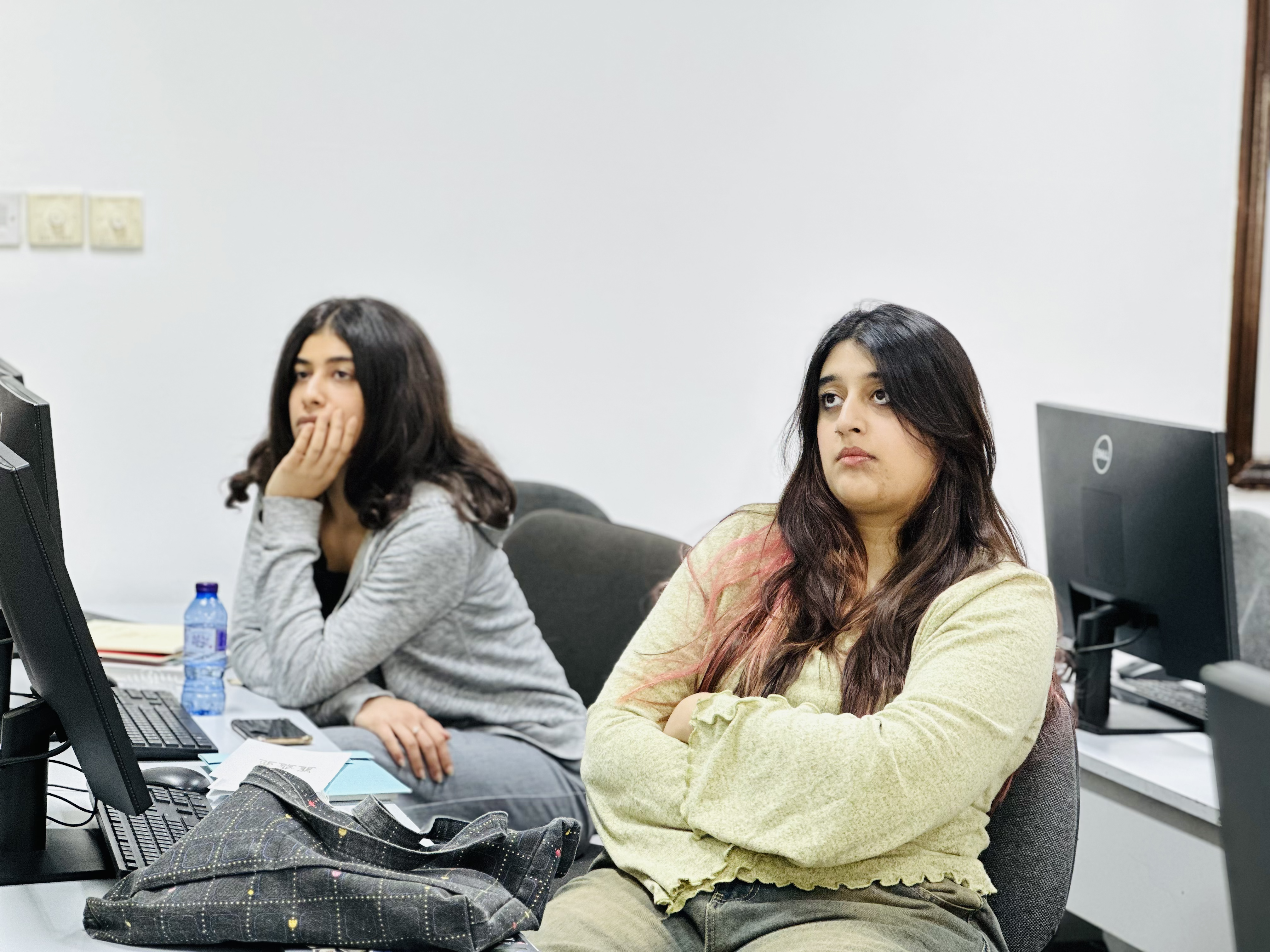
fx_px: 2825
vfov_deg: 19.1
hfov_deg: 25.3
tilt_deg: -4.3
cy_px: 476
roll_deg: -1.6
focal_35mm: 77
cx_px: 635
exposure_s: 1/33
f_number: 2.8
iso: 125
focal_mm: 9
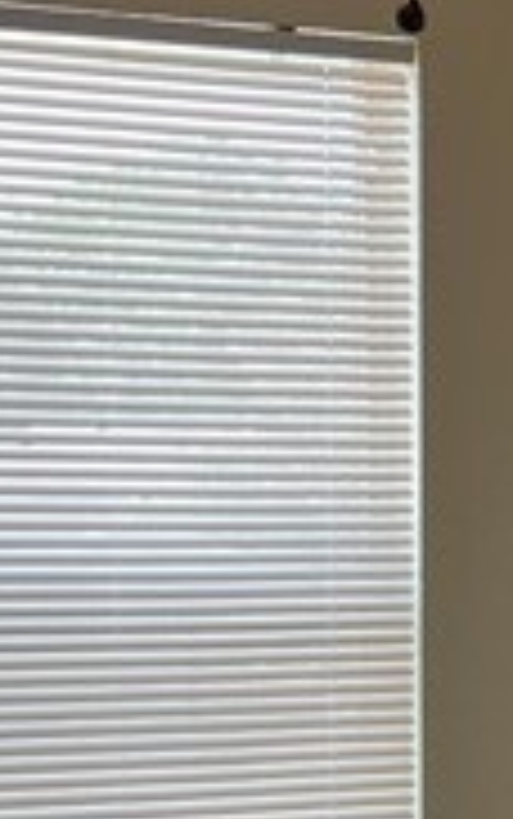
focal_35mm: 155
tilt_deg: -3.3
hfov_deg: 8.4
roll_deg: +0.7
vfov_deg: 13.4
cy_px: 711
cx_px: 554
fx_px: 3462
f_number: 1.5
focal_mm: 5.7
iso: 40
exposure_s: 1/284
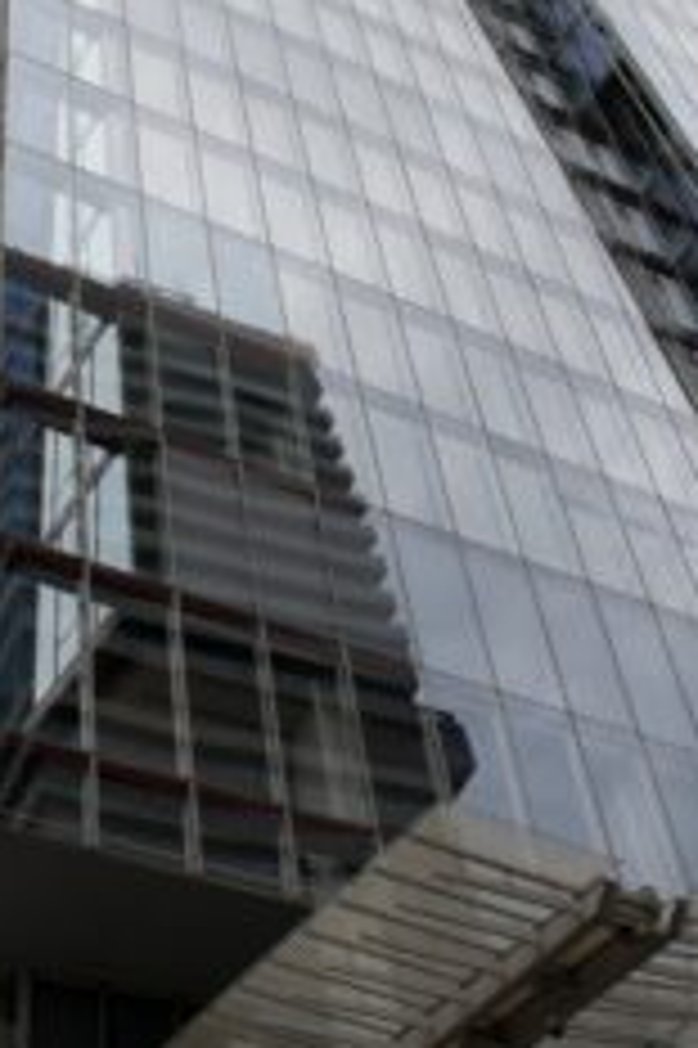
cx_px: 164
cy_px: 288
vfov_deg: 33.9
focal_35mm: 58
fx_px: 1689
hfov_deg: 23.1
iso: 160
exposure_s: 1/100
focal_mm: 18
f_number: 10
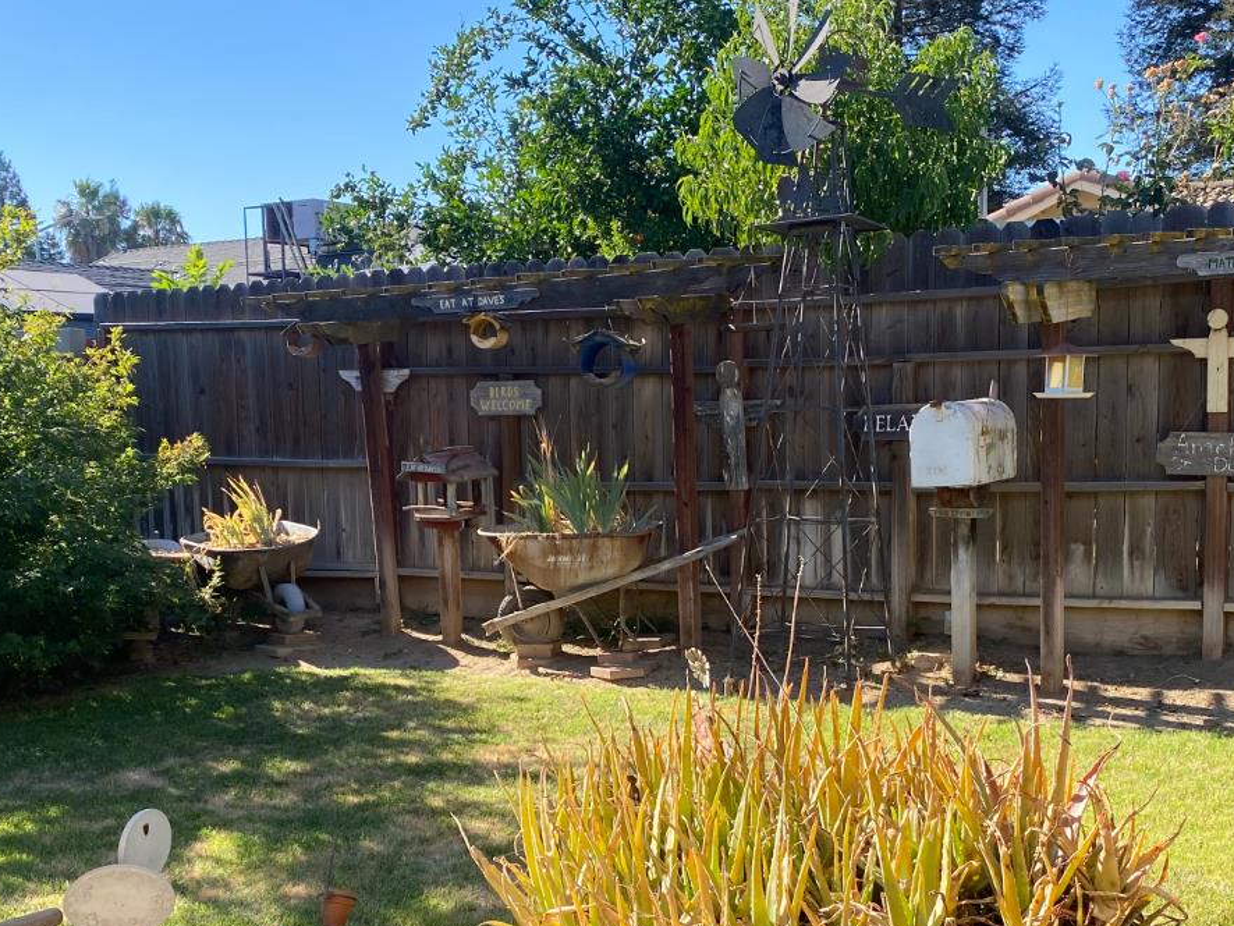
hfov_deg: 42.9
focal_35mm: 44
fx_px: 1569
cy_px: 637
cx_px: 623
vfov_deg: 32.5
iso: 32
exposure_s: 1/711
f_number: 1.8
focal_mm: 4.25
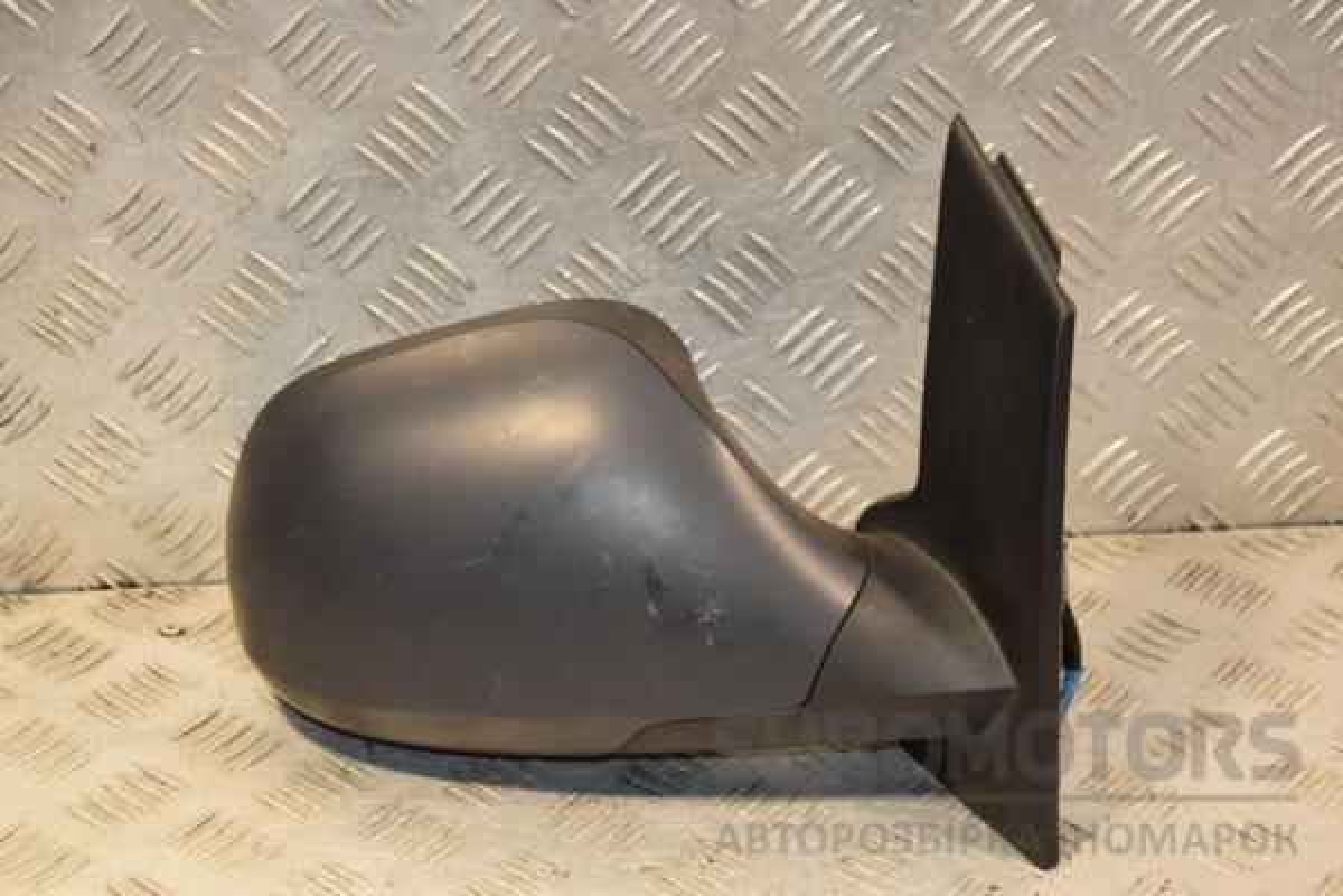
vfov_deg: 17.5
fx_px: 2910
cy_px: 448
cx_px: 672
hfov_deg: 26.0
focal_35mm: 78
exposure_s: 1/160
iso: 800
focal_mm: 52
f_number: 5
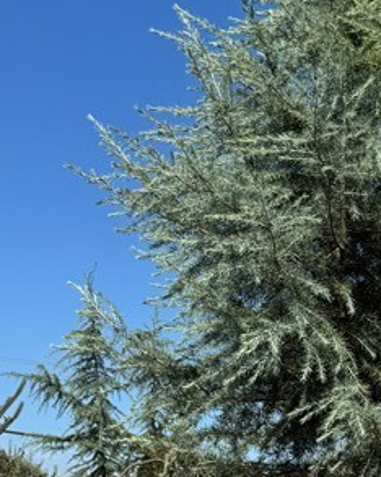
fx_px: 1157
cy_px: 627
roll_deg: -0.2
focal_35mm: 82
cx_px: 523
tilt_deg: -3.1
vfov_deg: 21.1
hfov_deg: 17.3
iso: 80
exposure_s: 1/4950
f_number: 1.78
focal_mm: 6.76
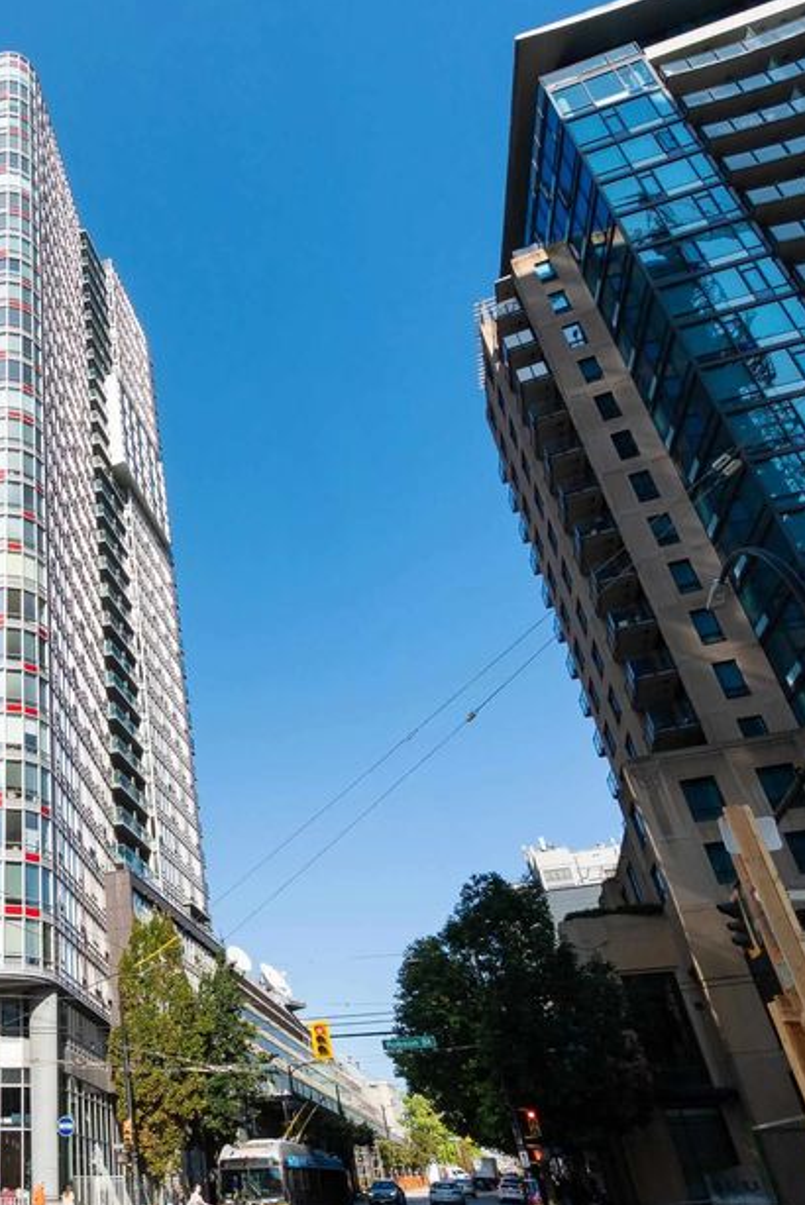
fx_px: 838
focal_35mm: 25
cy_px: 629
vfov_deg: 71.4
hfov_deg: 44.2
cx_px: 10
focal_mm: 10
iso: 200
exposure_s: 1/320
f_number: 8
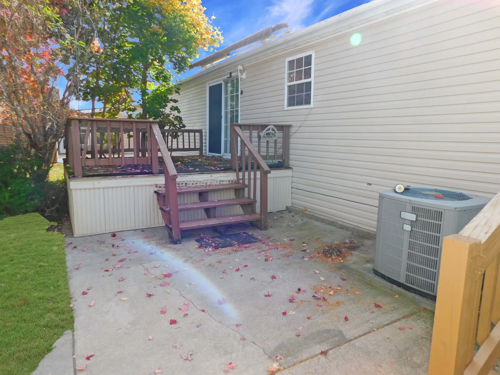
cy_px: 188
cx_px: 250
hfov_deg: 73.9
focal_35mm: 23
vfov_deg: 58.9
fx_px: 332
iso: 125
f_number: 3
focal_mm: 4
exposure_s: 1/400
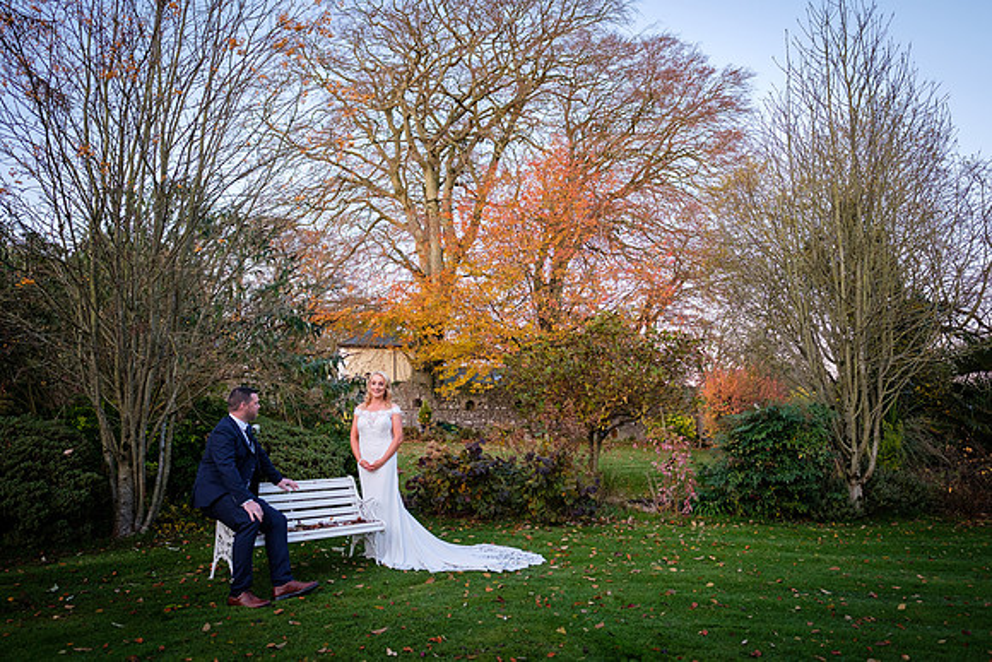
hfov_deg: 73.1
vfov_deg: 52.6
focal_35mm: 24
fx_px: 669
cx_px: 496
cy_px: 331
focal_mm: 16
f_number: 2.8
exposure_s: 1/200
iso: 500
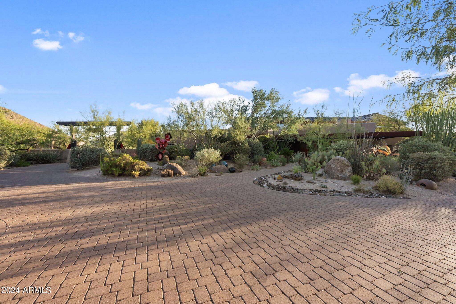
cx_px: 228
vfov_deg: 81.3
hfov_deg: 104.2
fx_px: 177
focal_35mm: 14
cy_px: 152
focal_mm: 14
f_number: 8
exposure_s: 1/640
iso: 800
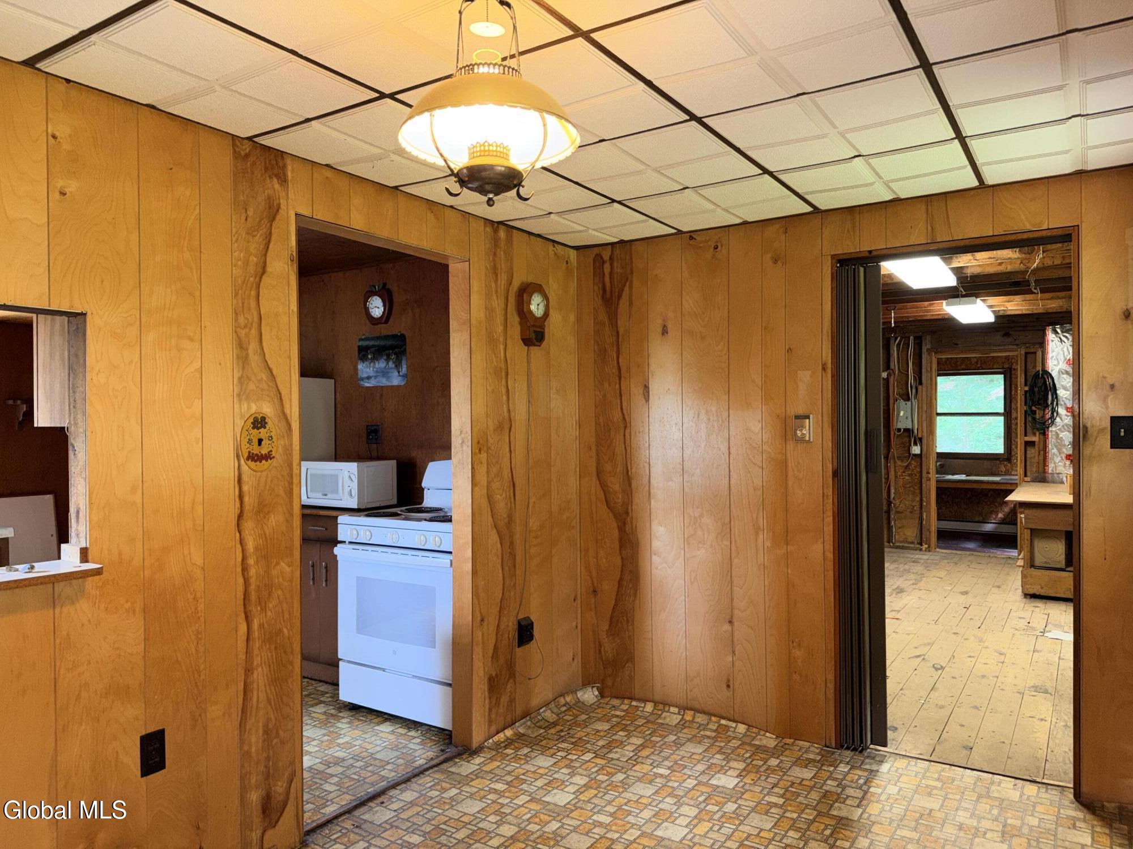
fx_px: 786
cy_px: 424
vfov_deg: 56.8
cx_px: 566
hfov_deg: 71.6
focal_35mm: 24
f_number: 1.78
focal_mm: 6.76
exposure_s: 1/17
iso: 50
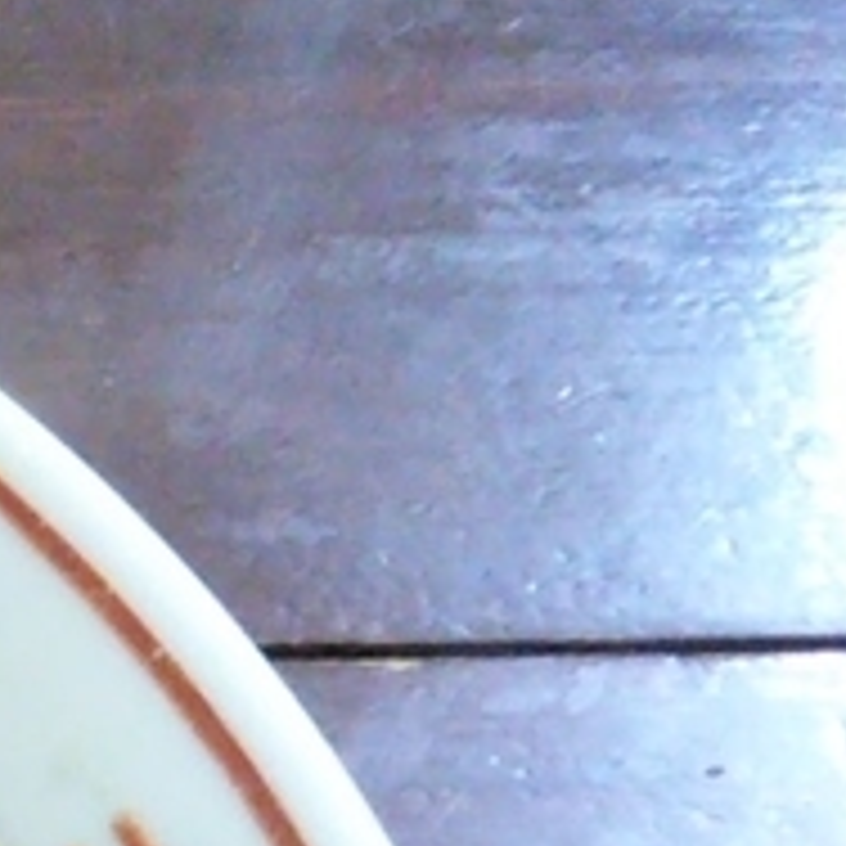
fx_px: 4673
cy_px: 1593
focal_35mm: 169
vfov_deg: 9.7
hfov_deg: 8.7
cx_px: -1588
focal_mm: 4
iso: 278
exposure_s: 1/23
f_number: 2.2
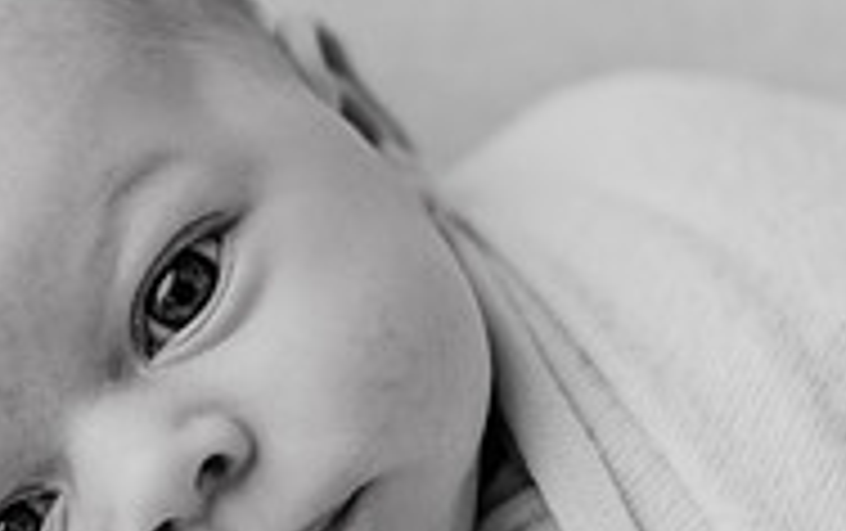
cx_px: 176
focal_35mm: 157
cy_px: 286
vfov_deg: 8.4
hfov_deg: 13.3
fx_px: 3624
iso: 100
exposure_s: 1/160
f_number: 2.2
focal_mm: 50
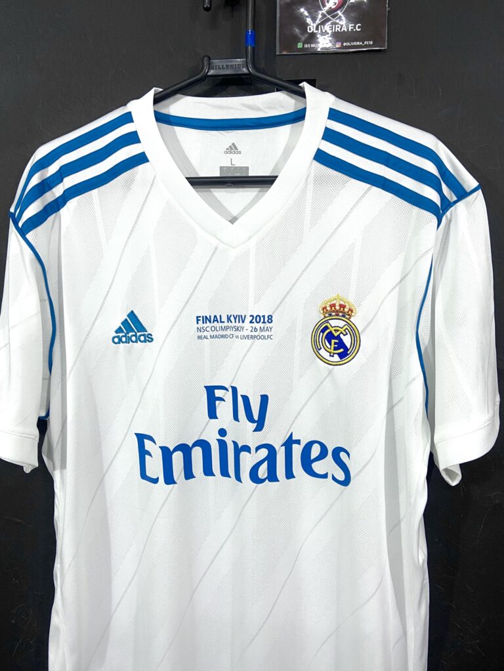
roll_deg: +0.6
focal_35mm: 26
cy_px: 336
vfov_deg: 67.3
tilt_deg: -5.6
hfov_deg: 53.1
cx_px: 252
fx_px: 505
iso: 100
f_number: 1.8
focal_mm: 4.25
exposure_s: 1/60
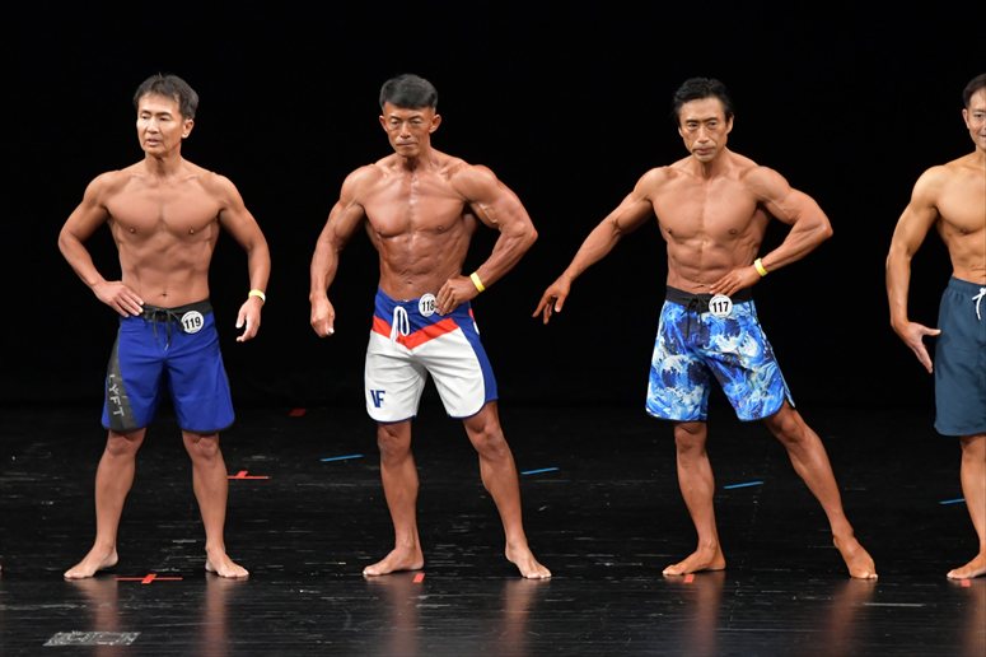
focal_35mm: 255
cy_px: 328
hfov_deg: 8.1
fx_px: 6981
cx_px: 493
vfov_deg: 5.4
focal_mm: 170
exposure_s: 1/400
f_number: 5.6
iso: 3200
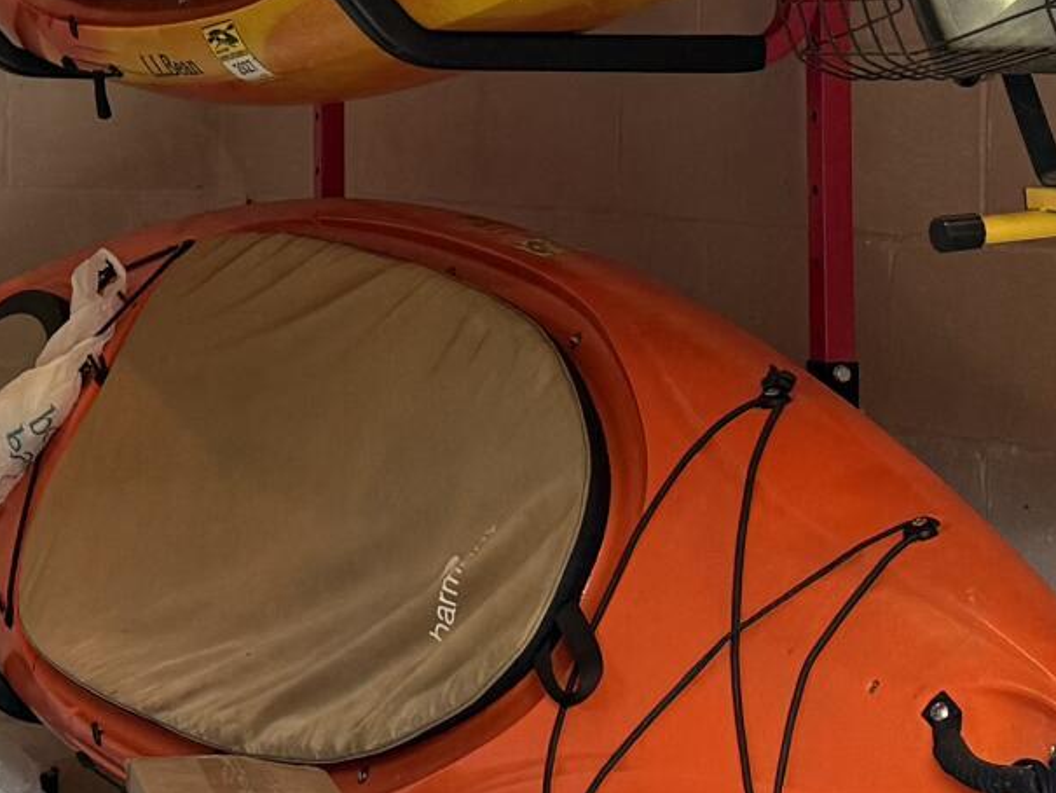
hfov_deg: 14.9
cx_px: -710
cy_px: 54
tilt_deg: +1.1
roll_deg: -0.8
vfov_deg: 12.3
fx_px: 3631
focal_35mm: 119
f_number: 1.78
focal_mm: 6.76
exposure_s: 1/120
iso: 200
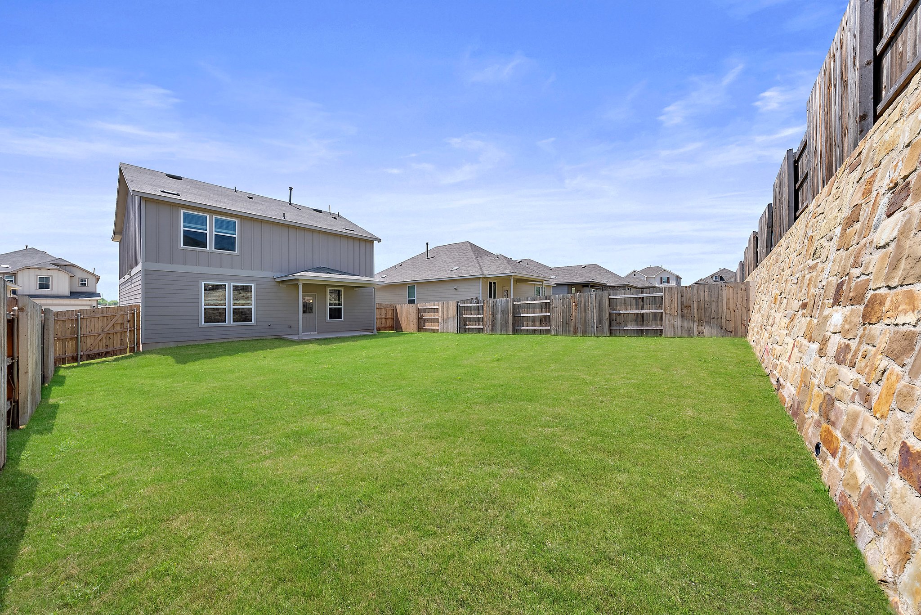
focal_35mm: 12
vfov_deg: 90.1
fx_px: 307
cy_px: 308
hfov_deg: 112.6
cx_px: 460
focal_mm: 12
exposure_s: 1/125
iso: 160
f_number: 11
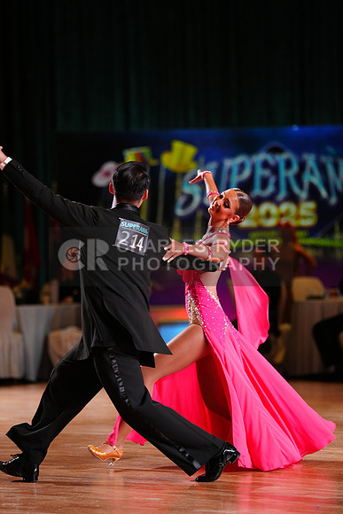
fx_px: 2185
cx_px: 172
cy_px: 257
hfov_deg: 9.0
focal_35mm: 153
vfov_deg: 13.4
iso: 1600
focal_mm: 153
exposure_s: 1/400
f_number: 2.8
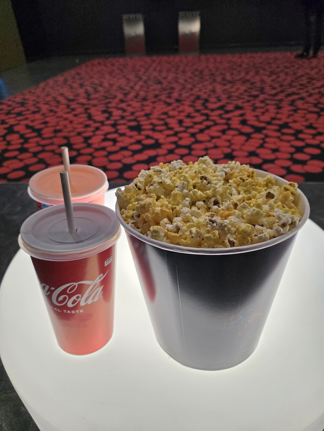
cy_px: 216
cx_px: 162
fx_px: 287
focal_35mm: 23
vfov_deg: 73.9
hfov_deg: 58.9
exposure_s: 1/182
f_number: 1.7
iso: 200
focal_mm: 6.3
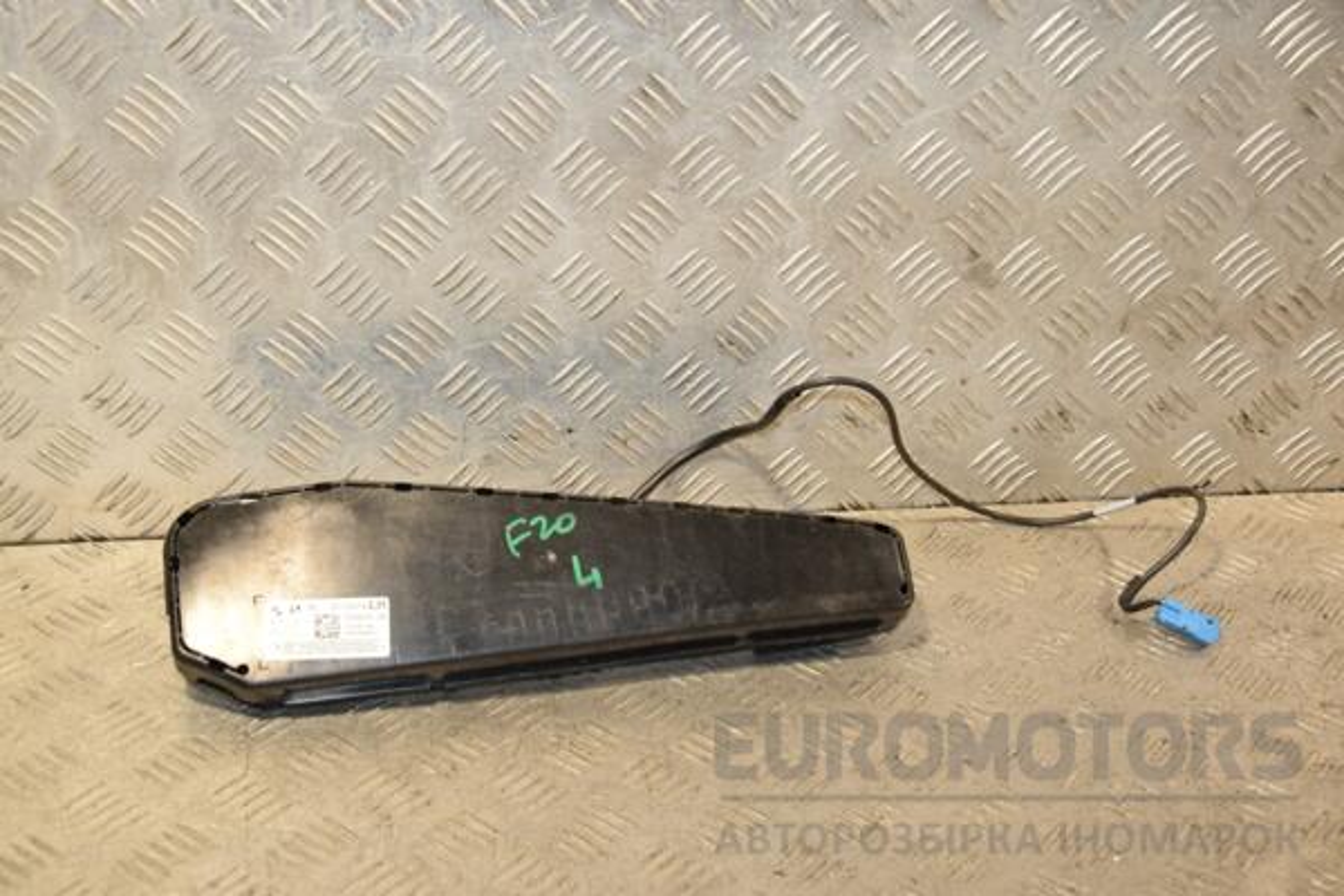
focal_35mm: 52
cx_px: 672
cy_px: 448
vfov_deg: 25.8
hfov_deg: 37.9
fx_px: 1960
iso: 800
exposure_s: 1/200
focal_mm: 35
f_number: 6.3
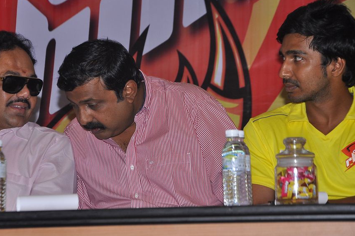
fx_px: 1858
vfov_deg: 7.3
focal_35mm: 189
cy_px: 113
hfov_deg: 10.9
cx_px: 150
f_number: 11
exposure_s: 1/100
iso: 400
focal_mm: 105
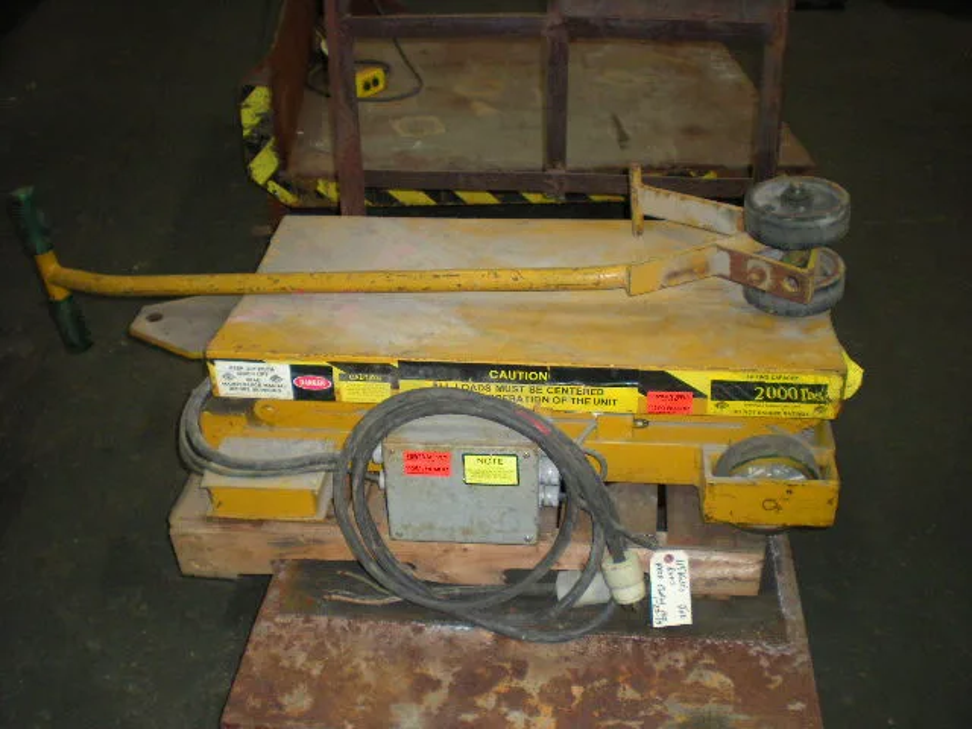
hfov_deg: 49.0
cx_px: 486
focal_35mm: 38
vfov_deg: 37.7
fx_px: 1067
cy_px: 364
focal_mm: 6.3
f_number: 3.1
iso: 219
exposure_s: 1/60
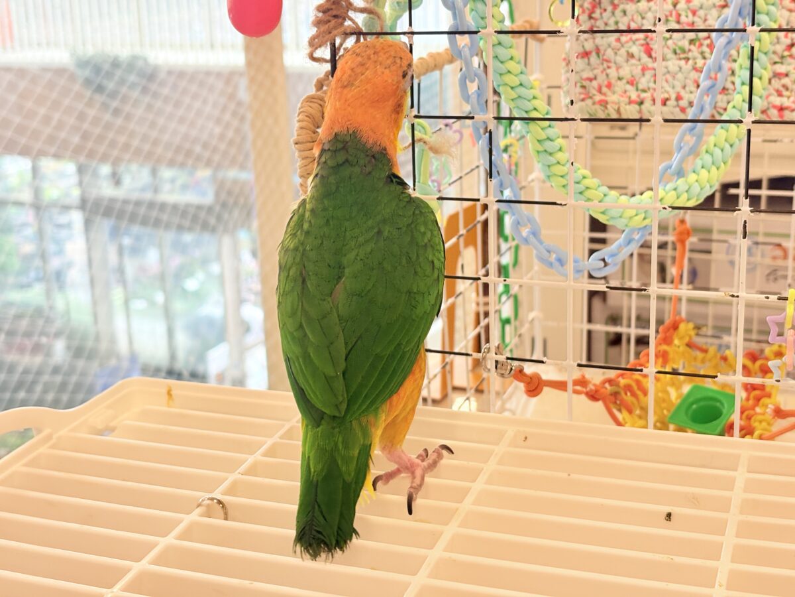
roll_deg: +2.7
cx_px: 398
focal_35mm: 52
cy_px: 298
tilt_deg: -14.5
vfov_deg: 28.0
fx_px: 1194
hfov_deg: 36.8
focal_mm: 5.96
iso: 64
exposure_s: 1/153
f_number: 1.6
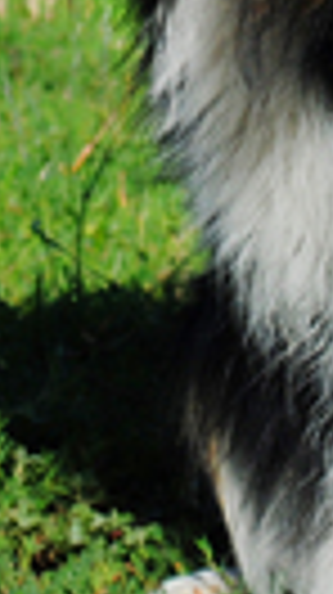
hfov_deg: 3.5
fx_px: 5398
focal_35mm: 343
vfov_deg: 6.2
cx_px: -63
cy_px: -304
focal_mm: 48
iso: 160
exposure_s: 1/1000
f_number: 5.6
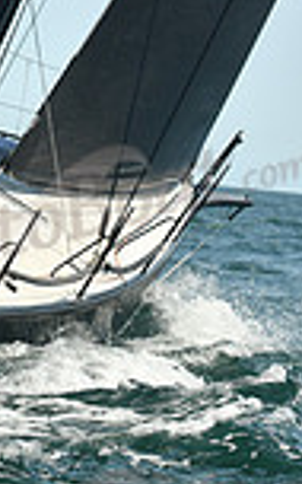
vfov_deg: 6.3
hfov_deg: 3.9
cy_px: 91
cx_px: -299
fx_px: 4398
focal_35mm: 334
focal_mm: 86
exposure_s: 1/640
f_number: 7.1
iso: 320
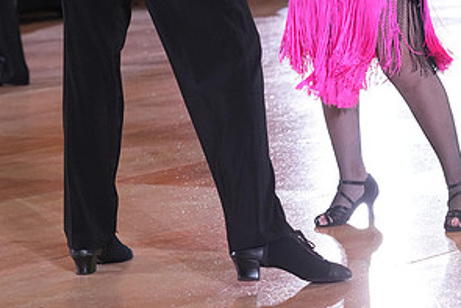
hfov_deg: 12.3
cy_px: -83
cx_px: 287
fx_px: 2139
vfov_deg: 8.1
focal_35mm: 167
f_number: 5
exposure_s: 1/250
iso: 3200
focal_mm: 85
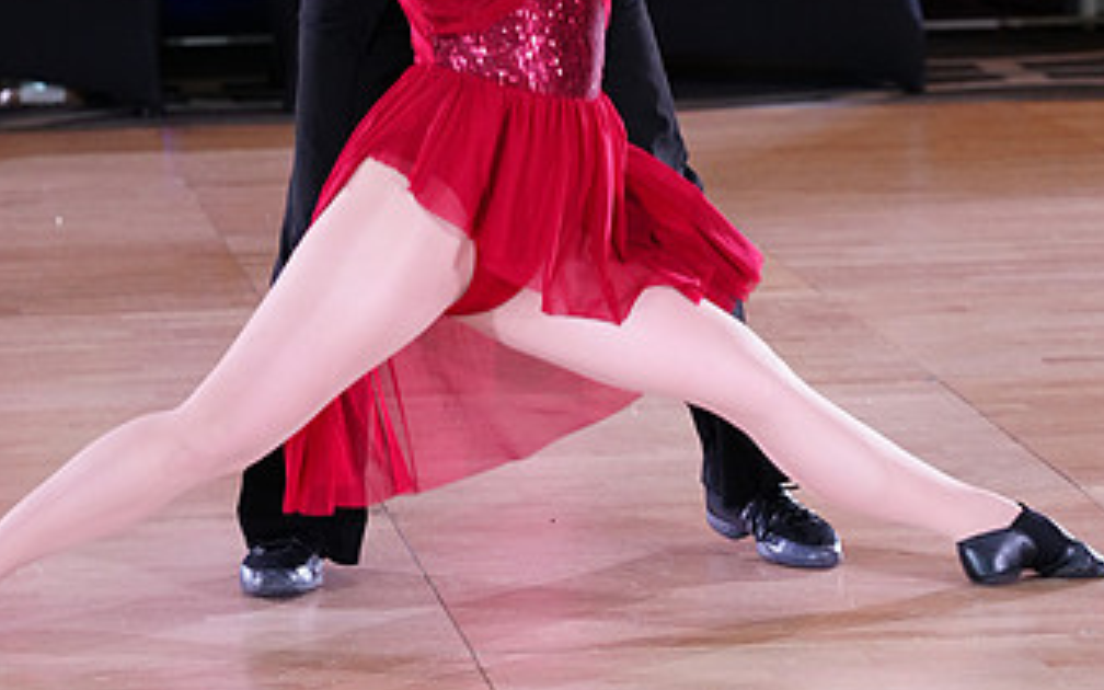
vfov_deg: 7.0
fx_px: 5566
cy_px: -122
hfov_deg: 11.3
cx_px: 494
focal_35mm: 185
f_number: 4
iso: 2500
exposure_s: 1/250
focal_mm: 105
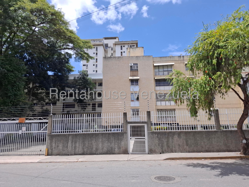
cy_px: 94
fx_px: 165
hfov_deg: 73.9
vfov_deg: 58.9
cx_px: 124
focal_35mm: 23
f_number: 1.8
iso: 50
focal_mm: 5.54
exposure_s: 1/1326
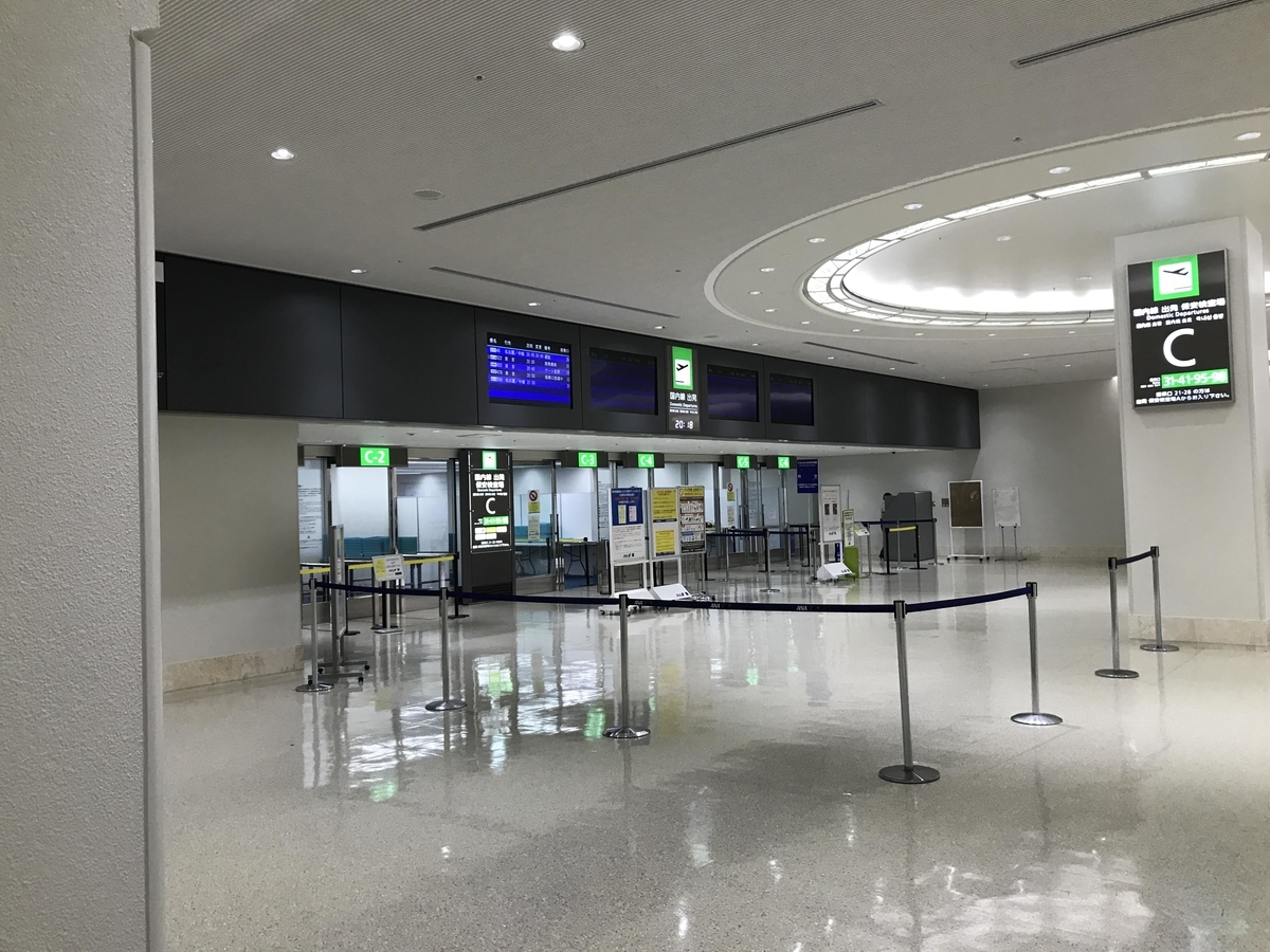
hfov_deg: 63.4
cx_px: 635
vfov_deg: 49.7
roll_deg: +3.1
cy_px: 476
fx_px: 1027
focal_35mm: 28
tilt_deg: +1.4
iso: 32
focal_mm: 3.99
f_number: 1.8
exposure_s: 1/30
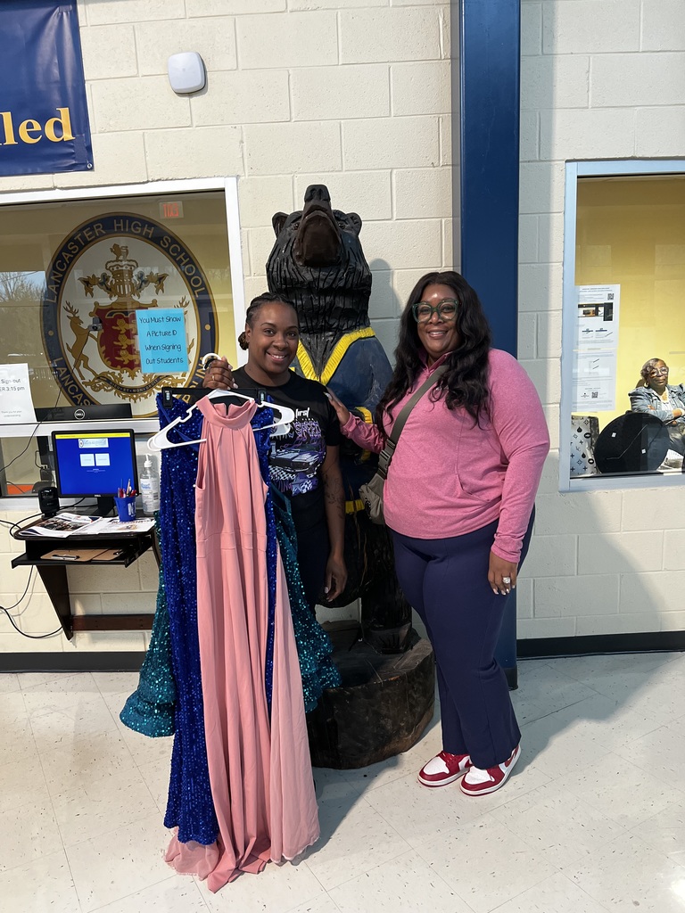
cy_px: 456
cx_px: 342
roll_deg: +1.9
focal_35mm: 26
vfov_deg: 67.3
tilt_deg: -10.5
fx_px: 686
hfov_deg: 53.1
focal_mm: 5.7
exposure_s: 1/60
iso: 200
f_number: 1.5
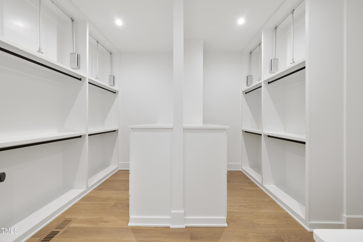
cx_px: 182
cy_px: 121
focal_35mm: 13
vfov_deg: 85.5
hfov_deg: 108.3
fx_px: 131
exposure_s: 1/4
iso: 400
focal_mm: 13
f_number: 7.1
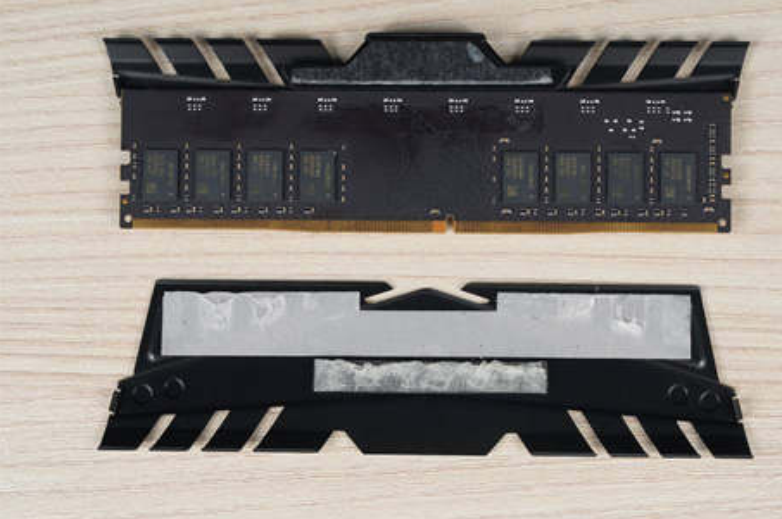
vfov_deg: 11.8
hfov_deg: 17.7
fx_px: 2517
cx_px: 428
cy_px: 246
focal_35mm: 116
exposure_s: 1/160
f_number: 11
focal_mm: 70
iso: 100
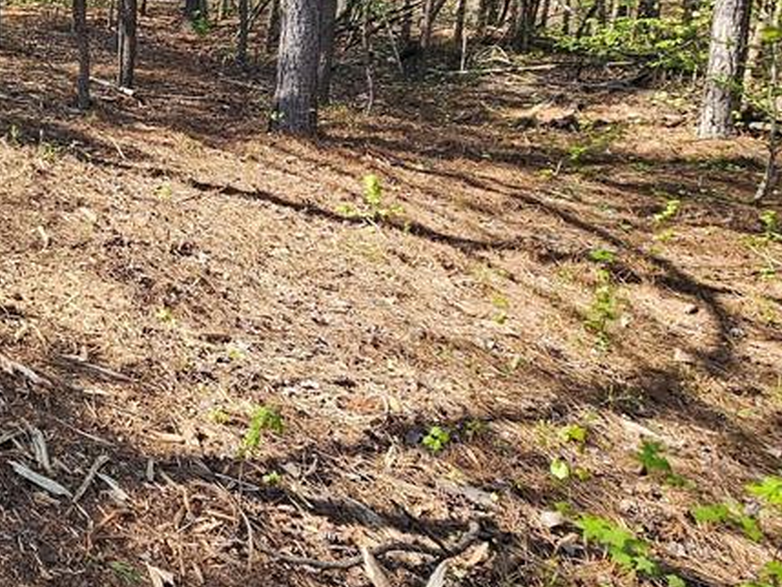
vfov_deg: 43.5
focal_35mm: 31
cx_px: -120
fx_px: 701
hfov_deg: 42.4
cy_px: 124
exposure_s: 1/356
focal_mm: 2.2
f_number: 2.2
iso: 50
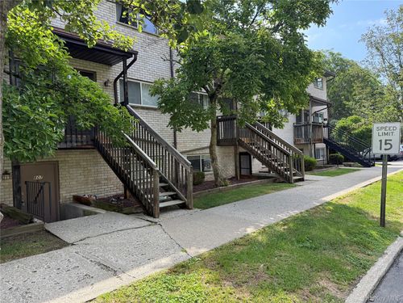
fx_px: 279
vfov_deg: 56.8
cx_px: 202
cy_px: 152
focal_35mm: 24
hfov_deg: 71.6
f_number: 1.78
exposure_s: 1/1156
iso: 100
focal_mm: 6.76
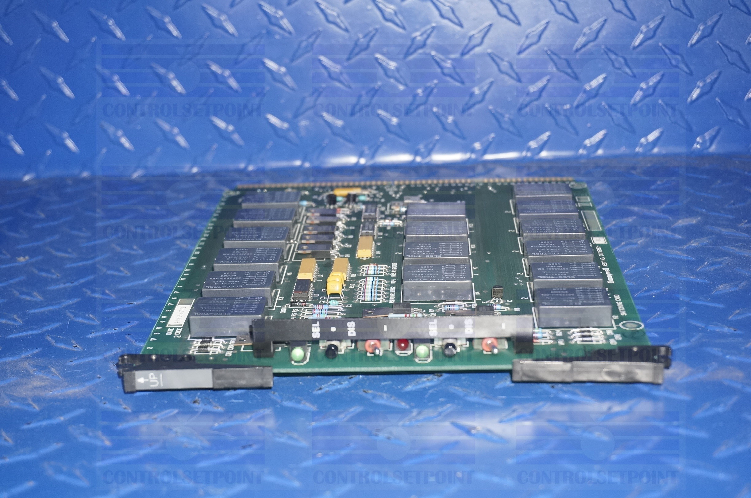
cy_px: 249
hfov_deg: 31.9
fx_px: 1312
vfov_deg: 21.5
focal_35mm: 63
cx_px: 376
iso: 800
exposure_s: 1/60
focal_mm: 42
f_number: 5.6
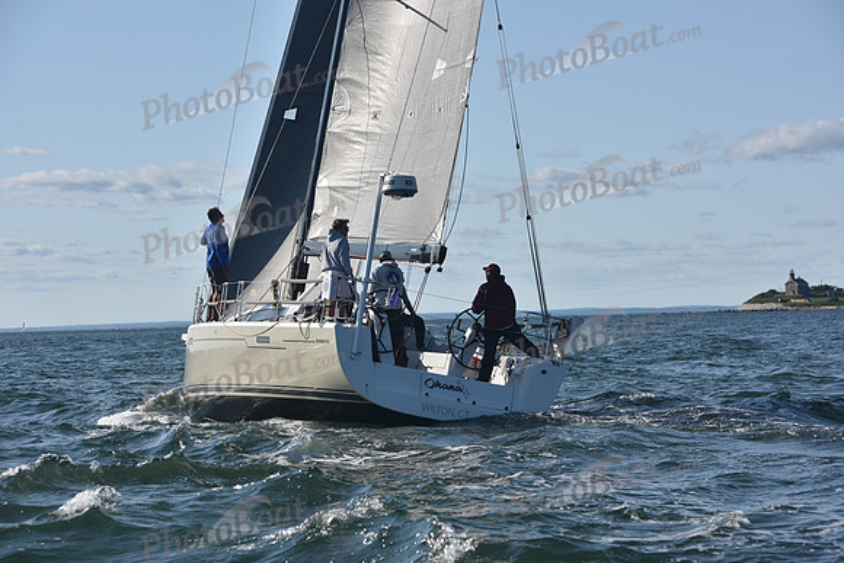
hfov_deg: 20.8
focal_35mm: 98
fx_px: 2298
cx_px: 422
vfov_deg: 14.0
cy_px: 282
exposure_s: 1/1000
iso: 250
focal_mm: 98
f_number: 6.3
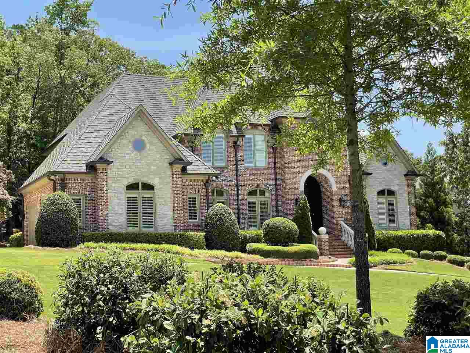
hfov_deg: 36.8
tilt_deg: +6.7
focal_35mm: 52
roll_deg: +2.8
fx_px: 706
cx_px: 235
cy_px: 176
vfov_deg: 28.0
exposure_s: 1/623
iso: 25
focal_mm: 6
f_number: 2
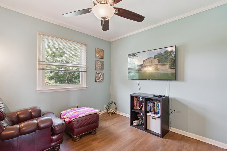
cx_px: 117
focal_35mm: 16
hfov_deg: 96.7
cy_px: 79
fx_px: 101
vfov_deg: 73.7
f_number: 8
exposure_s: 1/10
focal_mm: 10
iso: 400
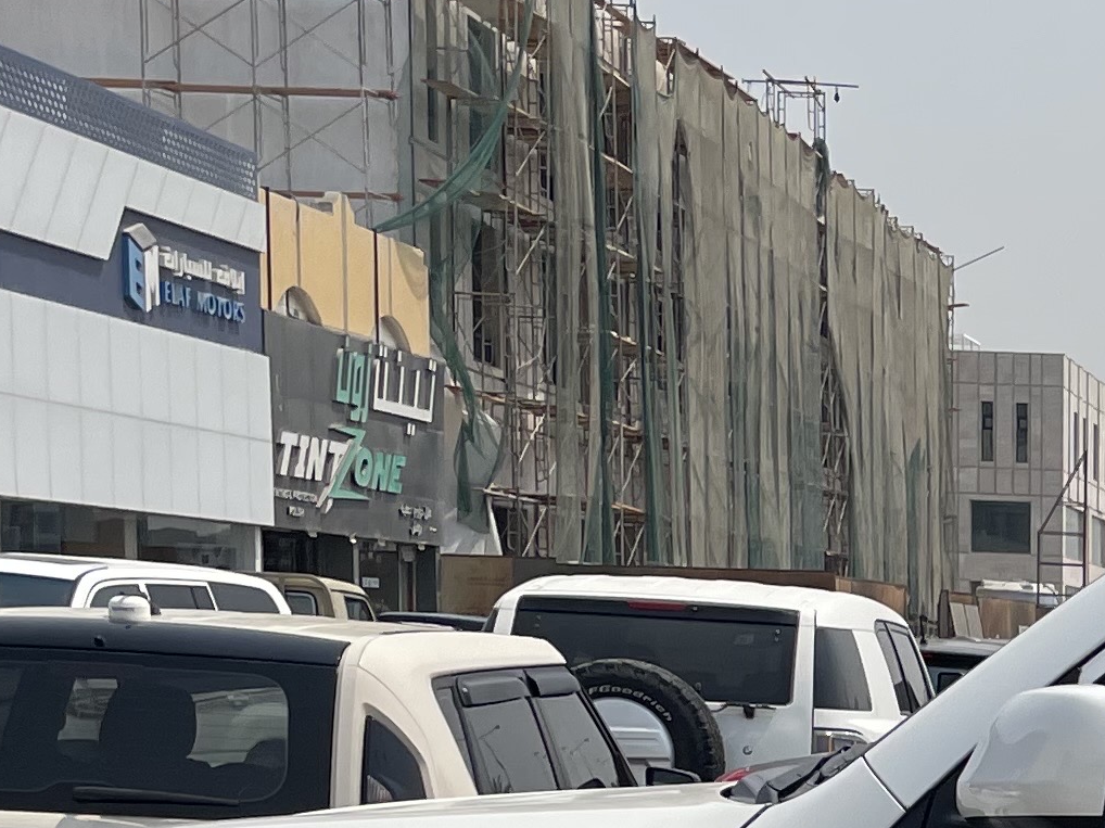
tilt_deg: -7.2
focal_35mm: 103
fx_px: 3287
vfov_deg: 13.7
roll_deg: -2.1
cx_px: 1636
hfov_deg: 17.3
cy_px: 1142
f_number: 1.6
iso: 32
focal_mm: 4.2
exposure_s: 1/6135
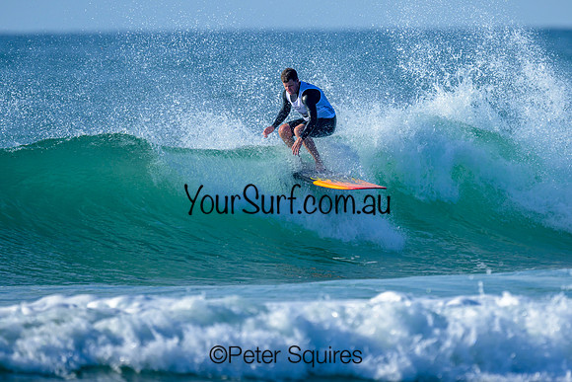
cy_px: 131
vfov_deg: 1.3
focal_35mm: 1100
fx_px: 17481
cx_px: 293
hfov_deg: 1.9
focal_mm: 800
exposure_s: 1/2000
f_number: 6.3
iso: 280
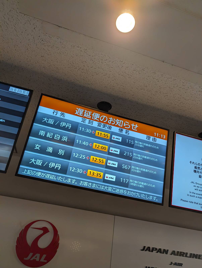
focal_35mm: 24
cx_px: 101
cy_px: 134
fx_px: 186
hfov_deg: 56.9
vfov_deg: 71.5
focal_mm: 6.9
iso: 498
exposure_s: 1/503
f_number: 1.68
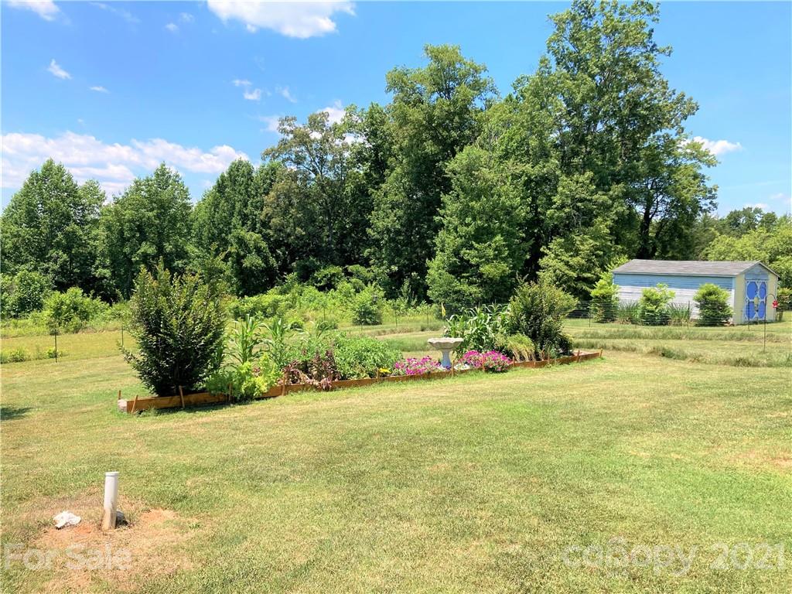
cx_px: 396
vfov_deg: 49.7
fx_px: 641
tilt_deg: -2.5
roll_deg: -2.3
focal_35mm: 28
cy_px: 297
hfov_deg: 63.4
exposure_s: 1/1200
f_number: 1.8
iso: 20
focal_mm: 3.99
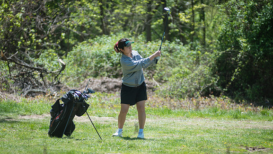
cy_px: 88
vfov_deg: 4.7
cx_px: 130
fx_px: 1875
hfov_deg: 8.3
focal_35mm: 259
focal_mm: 200
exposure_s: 1/640
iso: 100
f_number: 3.5
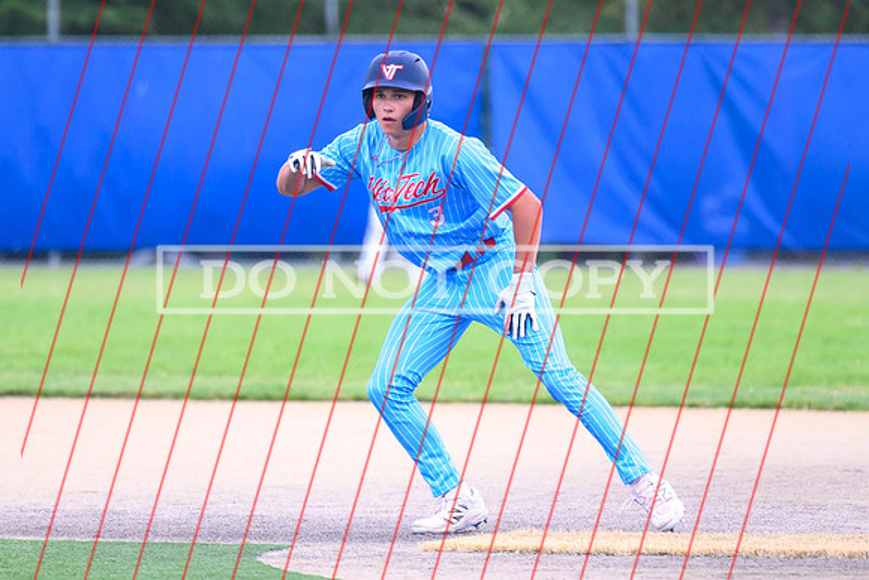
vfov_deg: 3.3
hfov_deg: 4.9
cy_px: 497
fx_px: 10187
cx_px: 494
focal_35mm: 422
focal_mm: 200
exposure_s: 1/3200
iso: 1400
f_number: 2.8
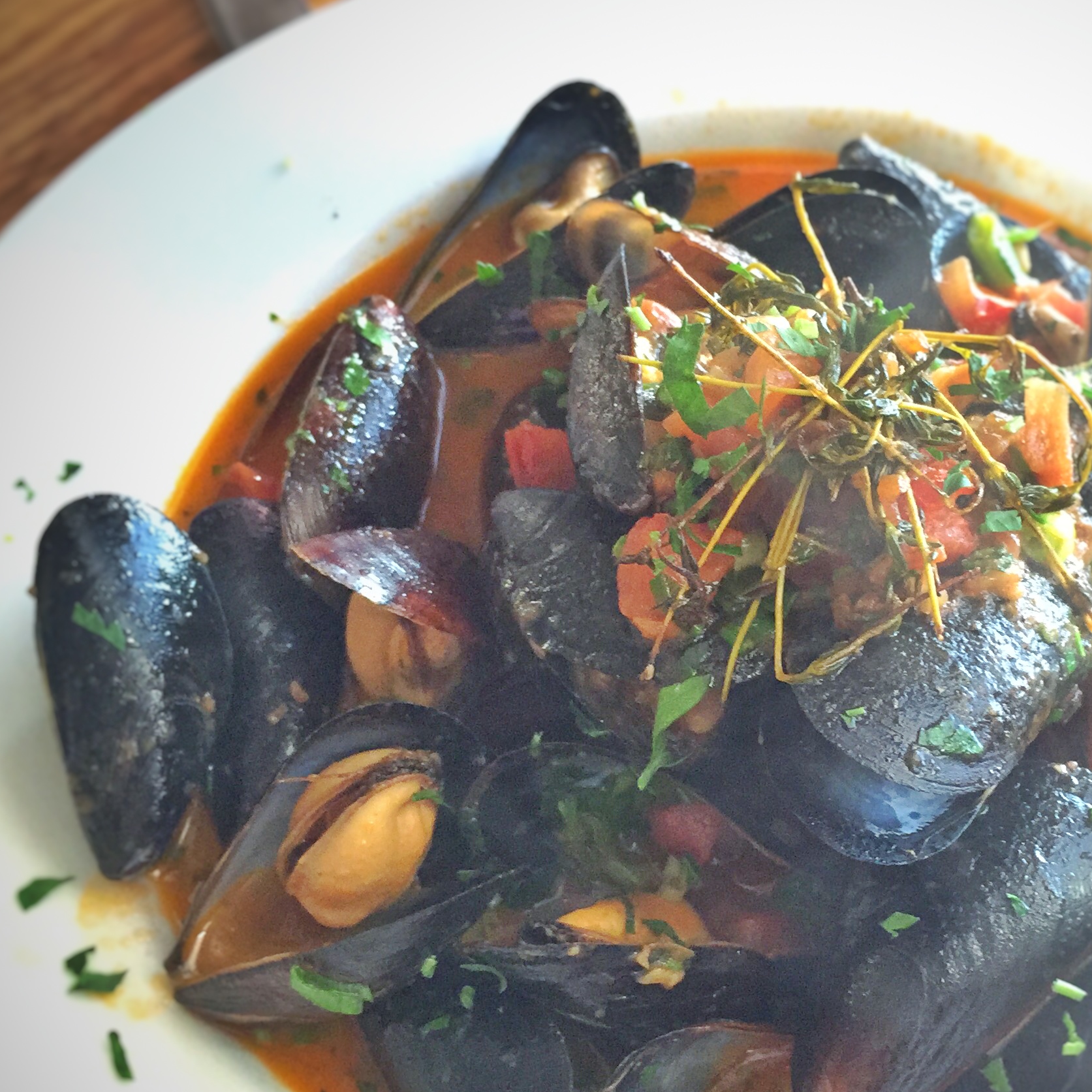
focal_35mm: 50
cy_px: 615
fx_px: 1785
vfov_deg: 34.0
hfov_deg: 33.4
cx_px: 809
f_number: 2.2
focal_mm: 4.15
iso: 250
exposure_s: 1/30
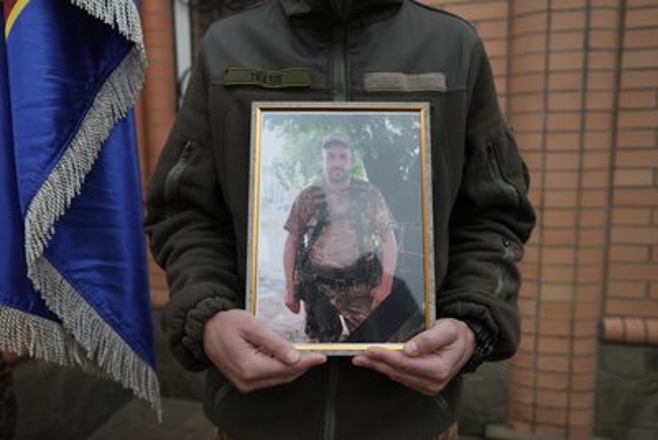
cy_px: 220
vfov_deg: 48.0
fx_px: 494
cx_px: 329
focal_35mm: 27
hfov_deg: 67.4
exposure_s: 1/500
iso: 1250
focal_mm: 27
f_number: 3.2
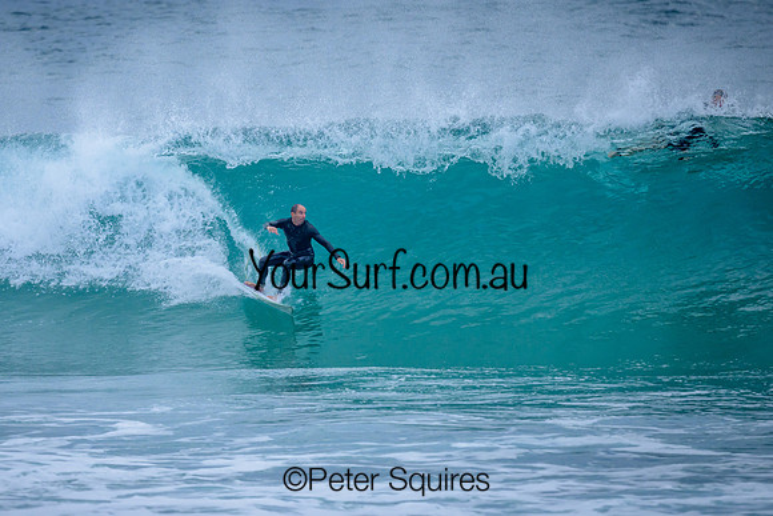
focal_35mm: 1001
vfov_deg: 1.4
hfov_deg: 2.1
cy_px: 219
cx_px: 289
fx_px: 21506
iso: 1100
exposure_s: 1/2000
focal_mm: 800
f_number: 6.3
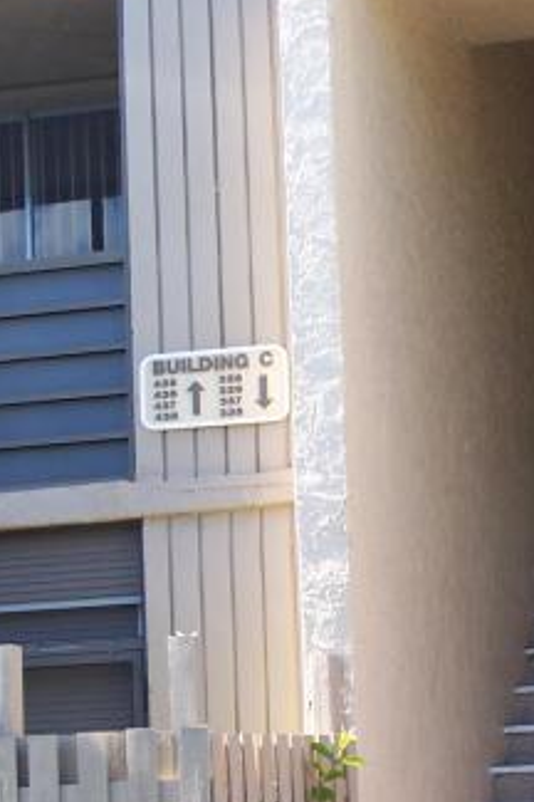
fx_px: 2959
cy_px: 562
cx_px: 349
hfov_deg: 10.3
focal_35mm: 133
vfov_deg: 15.4
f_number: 3.2
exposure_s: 1/125
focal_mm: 11.5
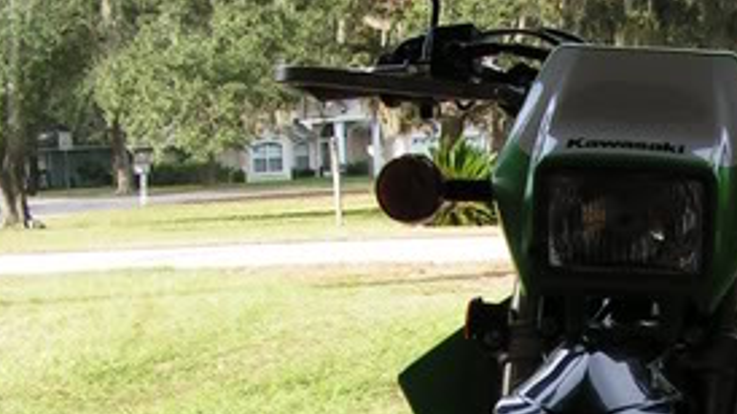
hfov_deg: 23.8
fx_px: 1719
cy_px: 562
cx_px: 601
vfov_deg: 13.2
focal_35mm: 88
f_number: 3.2
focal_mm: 6
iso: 64
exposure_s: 1/200
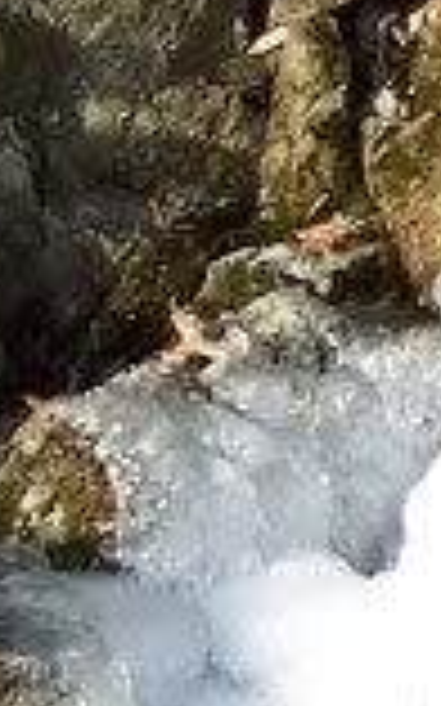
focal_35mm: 262
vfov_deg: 8.0
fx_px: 5043
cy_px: 504
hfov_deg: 4.9
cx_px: 864
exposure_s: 1/180
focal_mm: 6.3
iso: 80
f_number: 2.8
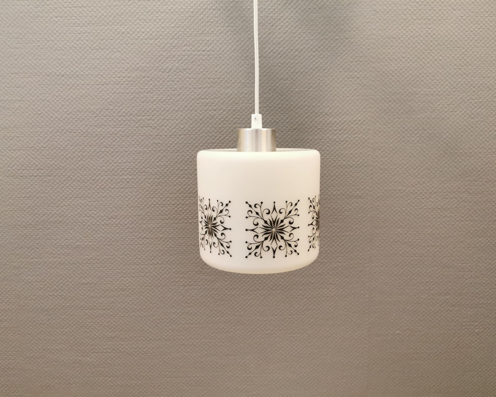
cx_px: 264
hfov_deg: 60.4
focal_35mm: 29
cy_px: 197
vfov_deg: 50.0
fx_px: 426
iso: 250
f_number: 1.6
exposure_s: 1/50
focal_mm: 5.56
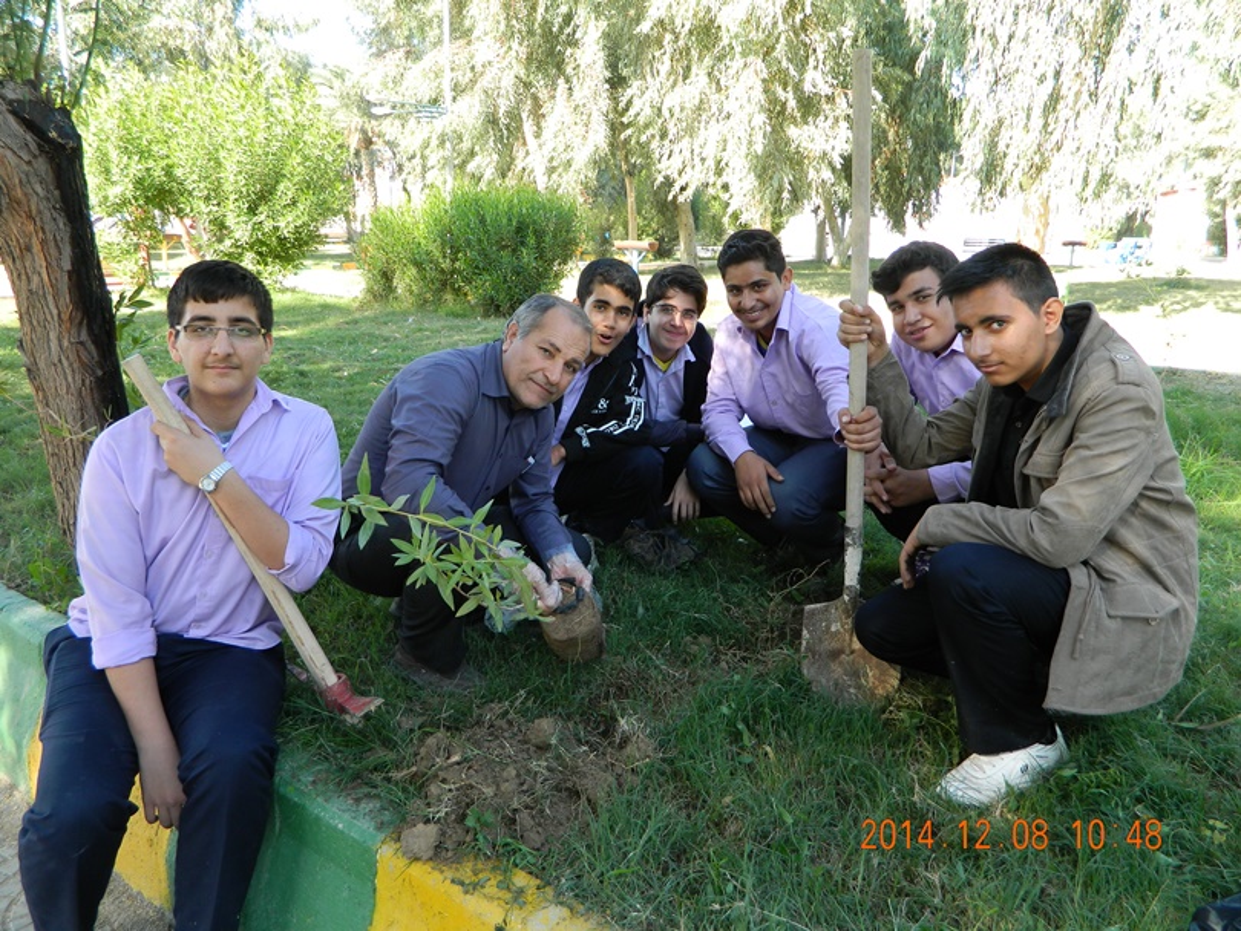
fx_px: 897
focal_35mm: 25
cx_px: 620
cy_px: 466
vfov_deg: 54.9
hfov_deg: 69.4
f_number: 3.1
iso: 80
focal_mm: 4.5
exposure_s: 1/100
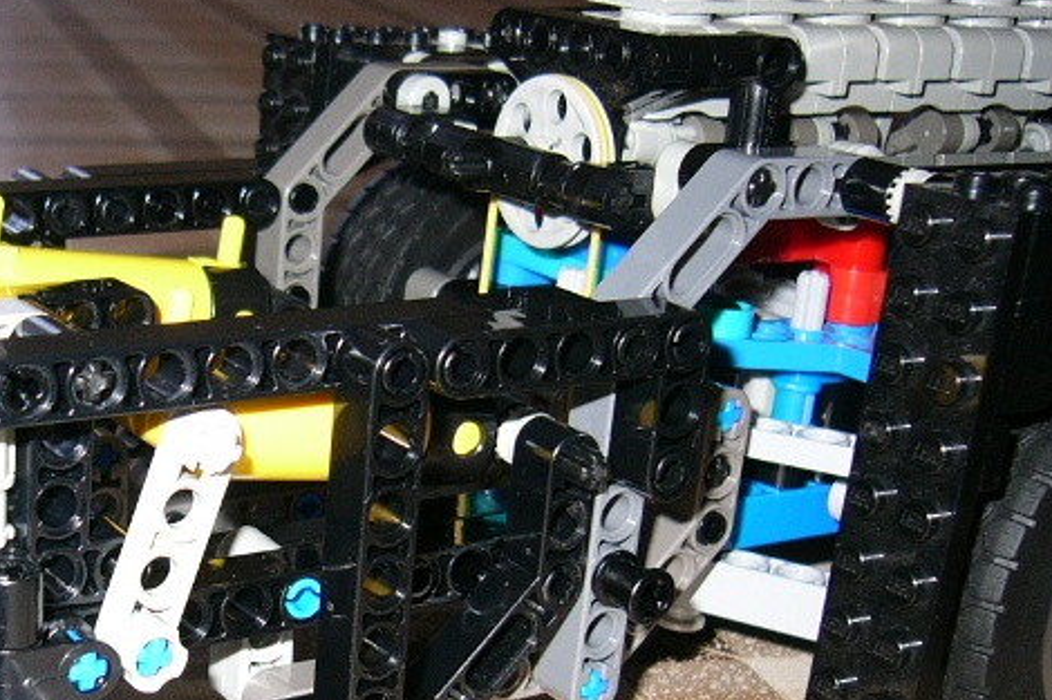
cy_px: 514
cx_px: 192
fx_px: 1811
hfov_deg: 31.5
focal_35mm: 62
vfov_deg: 21.7
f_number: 2.8
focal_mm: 5.8
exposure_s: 1/60
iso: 100
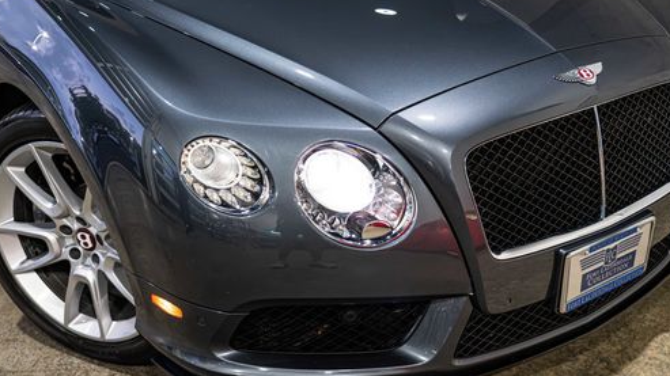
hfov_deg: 42.1
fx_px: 870
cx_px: 360
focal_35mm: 49
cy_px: 234
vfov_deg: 24.3
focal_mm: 36
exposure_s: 1/80
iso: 1250
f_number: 4
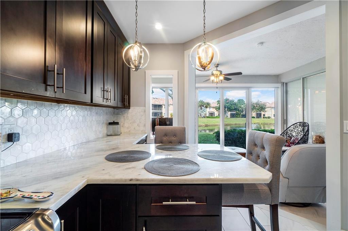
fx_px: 145
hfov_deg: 100.4
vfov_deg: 77.2
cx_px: 174
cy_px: 116
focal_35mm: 15
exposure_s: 1/6
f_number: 11
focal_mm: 10
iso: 160
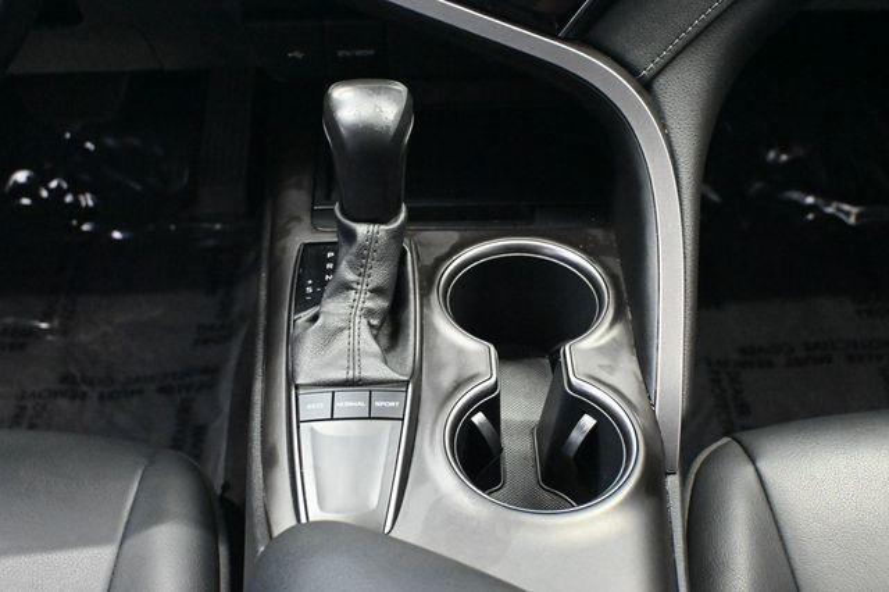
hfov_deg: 41.7
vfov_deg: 28.5
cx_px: 444
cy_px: 296
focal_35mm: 47
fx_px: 1166
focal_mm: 31.5
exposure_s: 1/40
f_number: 5
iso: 12800
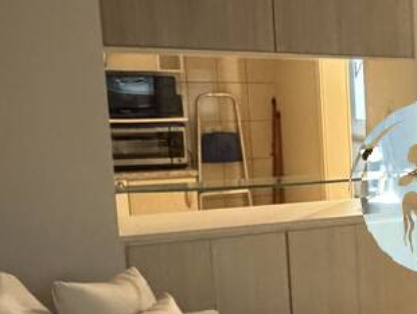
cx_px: 685
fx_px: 784
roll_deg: +0.3
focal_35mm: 65
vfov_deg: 22.6
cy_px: 197
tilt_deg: -7.6
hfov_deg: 22.3
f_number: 2.2
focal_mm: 2.22
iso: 1000
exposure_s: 1/60
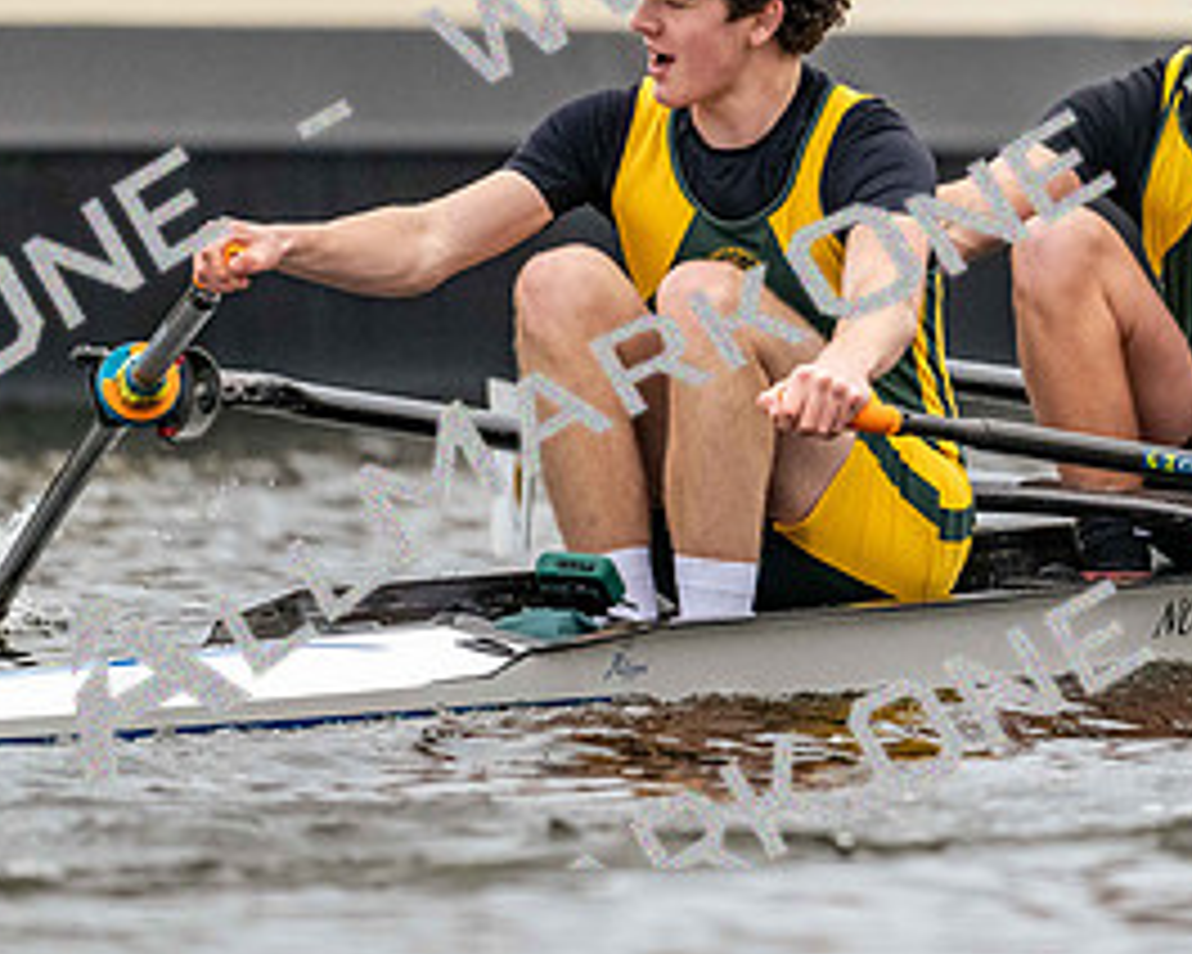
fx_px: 28964
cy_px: 97
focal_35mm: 821
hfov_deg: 2.4
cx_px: 981
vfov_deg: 1.9
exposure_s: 1/2000
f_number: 4.5
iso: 4000
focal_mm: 400
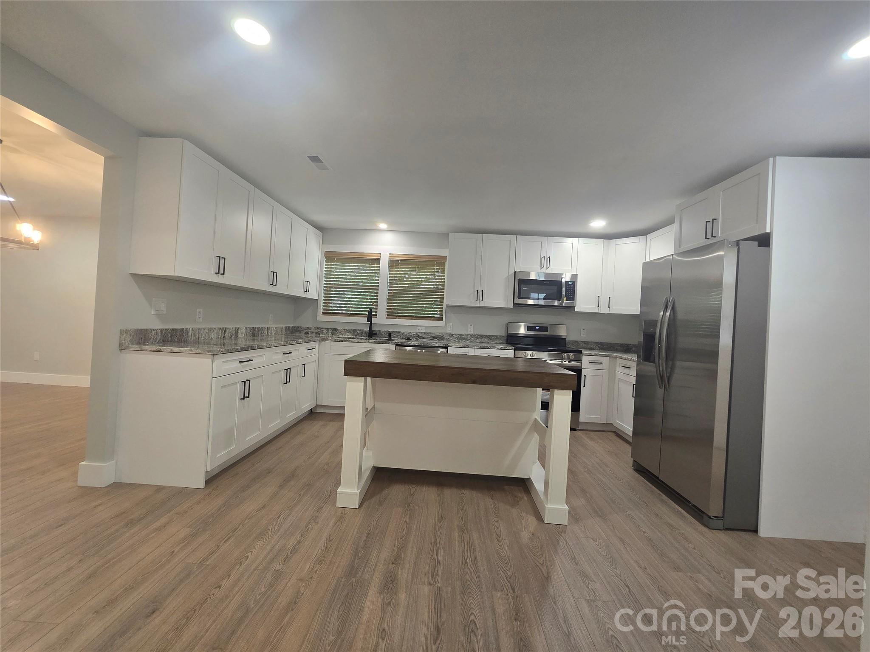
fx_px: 327
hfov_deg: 106.2
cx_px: 435
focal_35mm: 13
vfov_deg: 89.9
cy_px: 326
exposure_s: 1/60
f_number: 2.2
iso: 160
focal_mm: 2.2
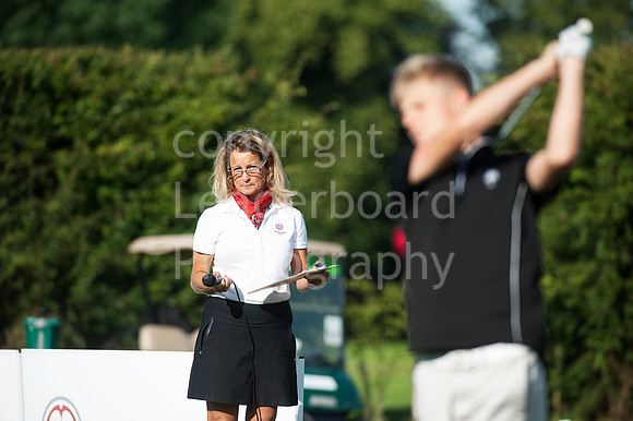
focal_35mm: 300
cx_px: 316
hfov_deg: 6.9
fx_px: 5272
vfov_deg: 4.6
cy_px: 210
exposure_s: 1/1250
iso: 200
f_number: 5.6
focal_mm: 300
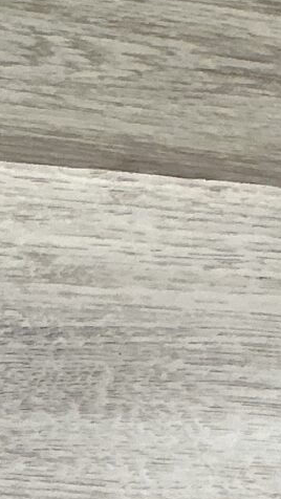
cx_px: -472
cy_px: 1126
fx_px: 2250
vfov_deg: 11.0
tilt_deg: -83.7
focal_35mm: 170
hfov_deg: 6.7
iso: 64
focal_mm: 3
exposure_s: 1/50
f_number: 1.8
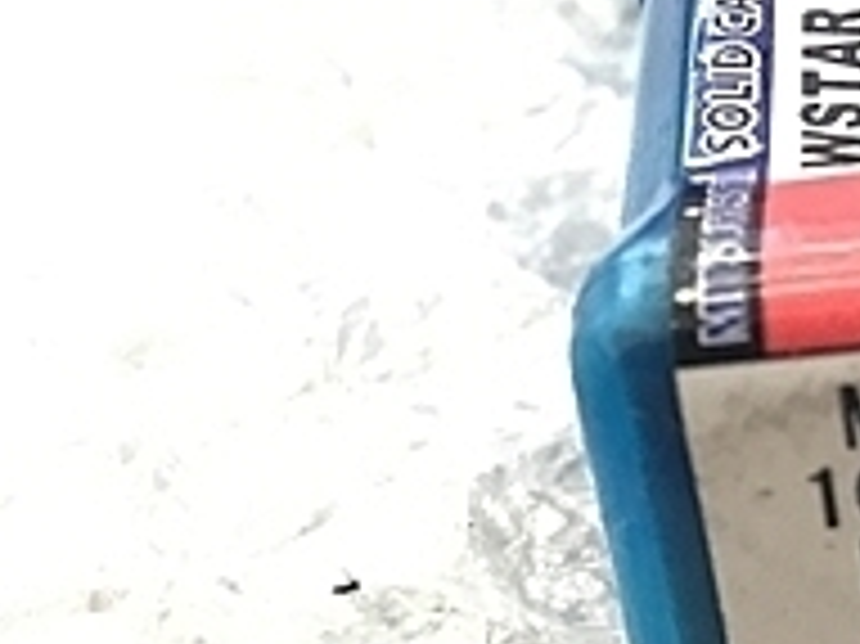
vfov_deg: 15.7
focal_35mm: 94
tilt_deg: -35.3
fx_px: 2334
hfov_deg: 20.4
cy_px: 333
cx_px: 779
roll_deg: +3.5
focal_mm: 3.99
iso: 40
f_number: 1.8
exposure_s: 1/30
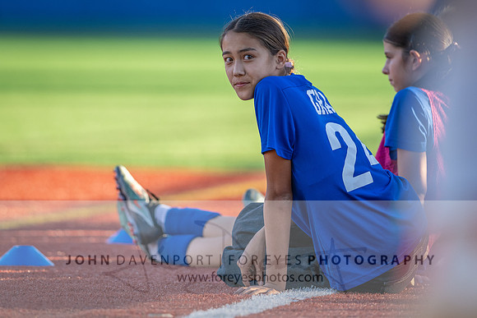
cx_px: 219
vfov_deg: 2.3
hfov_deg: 3.5
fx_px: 7860
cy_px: 92
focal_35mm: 593
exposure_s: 1/1000
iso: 450
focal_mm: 400
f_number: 3.2
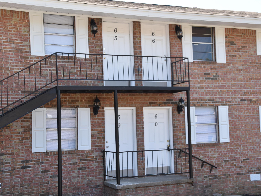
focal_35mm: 65
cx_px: 139
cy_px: 98
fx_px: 490
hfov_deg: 29.8
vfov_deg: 22.6
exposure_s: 1/250
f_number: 8
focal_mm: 40
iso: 400
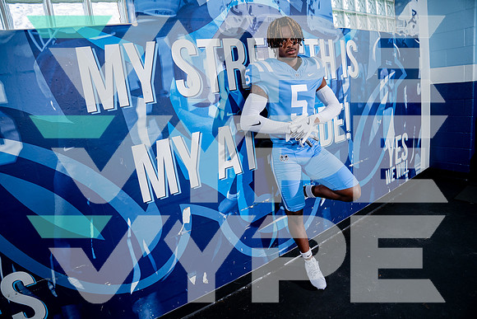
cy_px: 160
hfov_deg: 81.2
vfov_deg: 59.6
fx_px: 278
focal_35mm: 21
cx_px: 238
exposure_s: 1/250
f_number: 4
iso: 100
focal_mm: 20
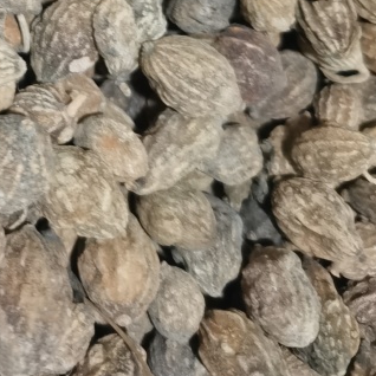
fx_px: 983
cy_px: -198
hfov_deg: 20.3
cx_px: -74
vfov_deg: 18.9
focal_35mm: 80
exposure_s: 1/25.7
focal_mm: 5.58
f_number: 1.8
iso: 500
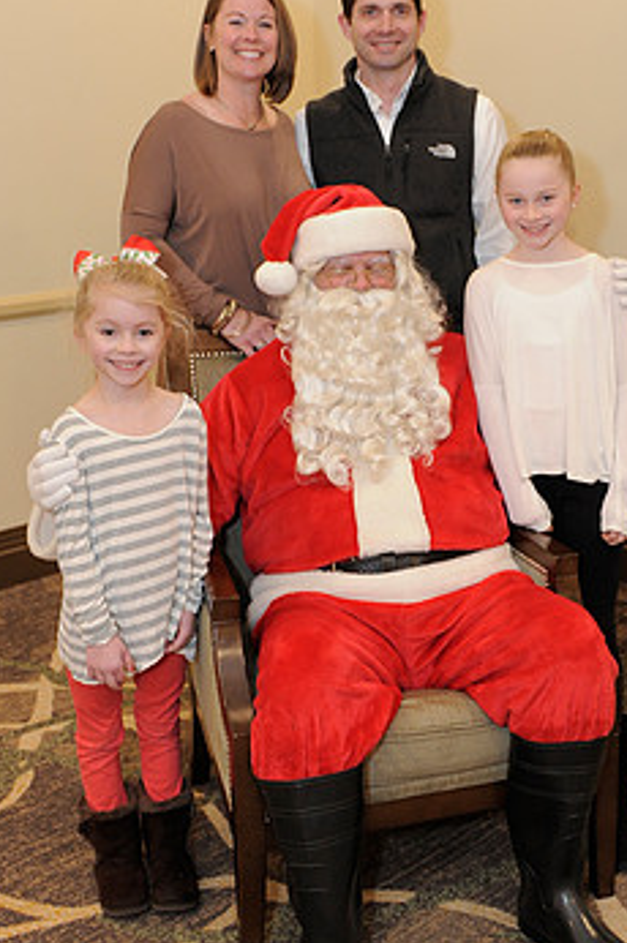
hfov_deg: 25.8
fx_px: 1361
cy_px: 387
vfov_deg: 38.1
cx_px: 425
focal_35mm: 52
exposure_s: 1/100
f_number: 4
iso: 1600
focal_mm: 31
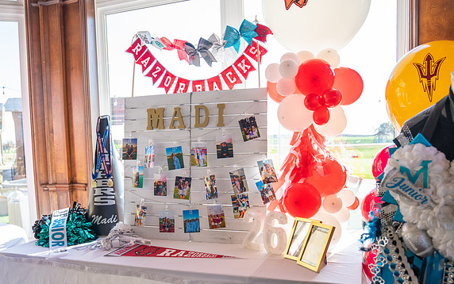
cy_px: 185
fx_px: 421
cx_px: 204
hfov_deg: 56.6
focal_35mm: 34
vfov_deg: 37.0
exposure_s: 1/800
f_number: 2.8
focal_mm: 25
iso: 640
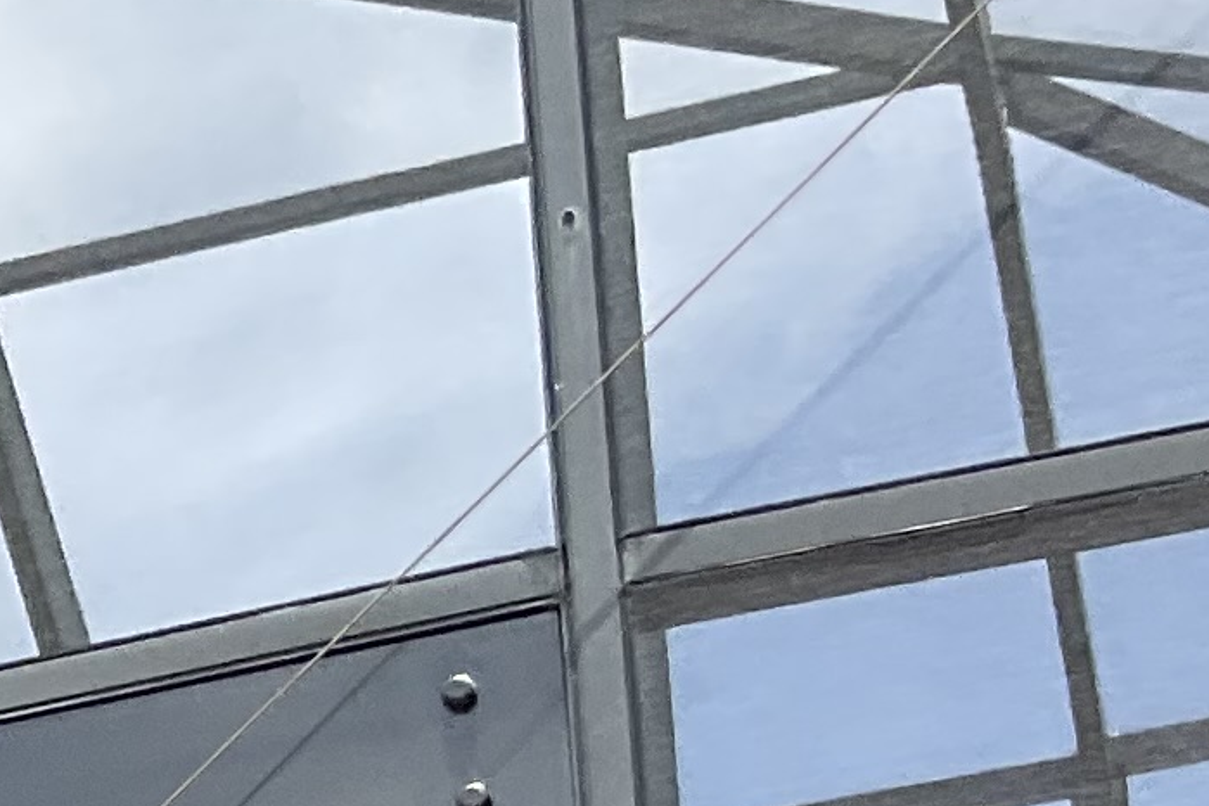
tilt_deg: +18.0
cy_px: 1745
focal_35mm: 174
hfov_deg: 10.6
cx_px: -1404
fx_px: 5843
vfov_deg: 7.5
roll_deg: -0.7
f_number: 1.8
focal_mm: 3
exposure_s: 1/869
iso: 16
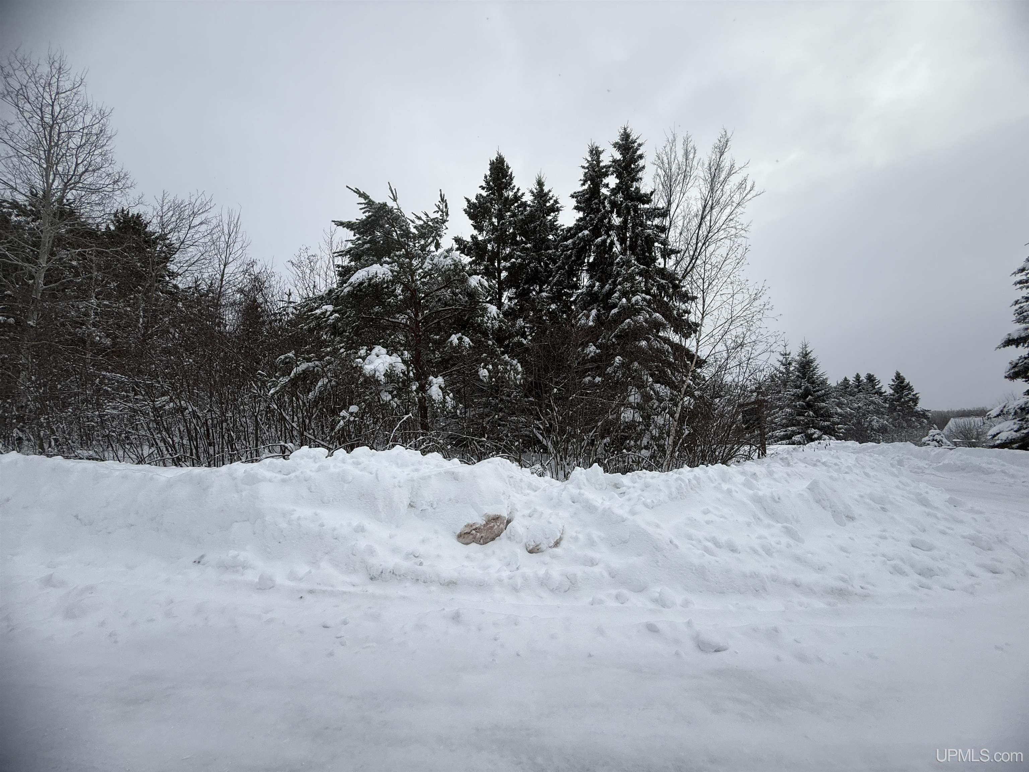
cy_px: 386
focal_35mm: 14
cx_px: 514
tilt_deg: +8.8
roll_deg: -0.6
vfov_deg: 85.7
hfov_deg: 102.1
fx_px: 416
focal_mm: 2.22
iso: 50
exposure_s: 1/651
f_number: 2.2
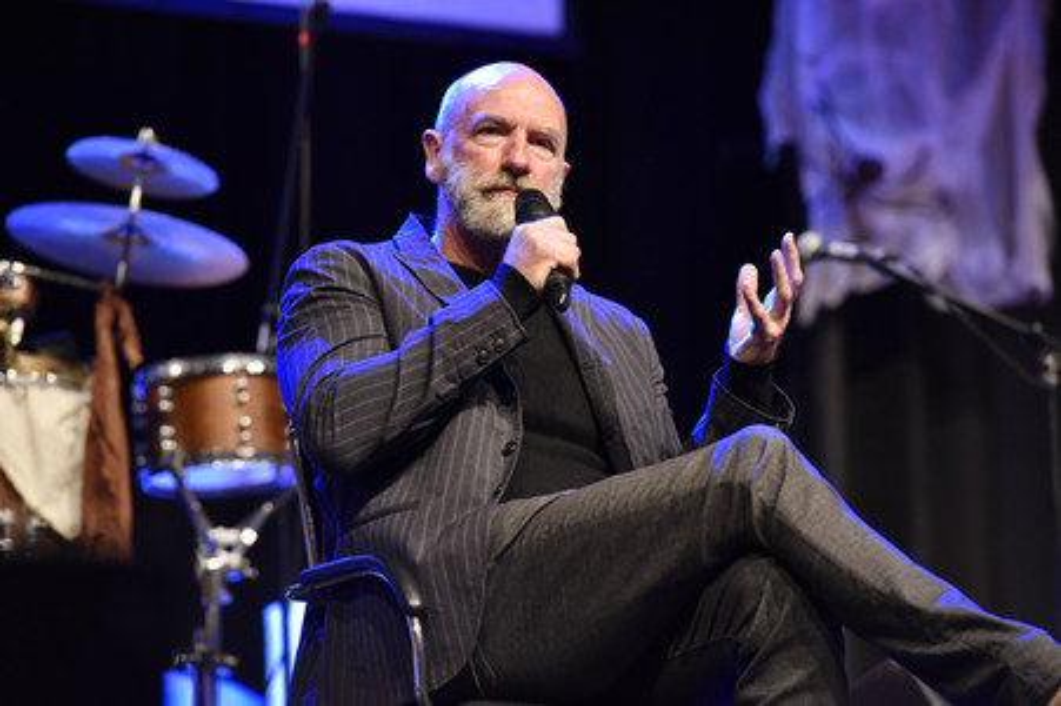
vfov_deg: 6.9
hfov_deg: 10.3
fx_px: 5890
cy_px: 353
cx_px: 530
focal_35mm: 200
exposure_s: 1/160
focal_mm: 200
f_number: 4.5
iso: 2500
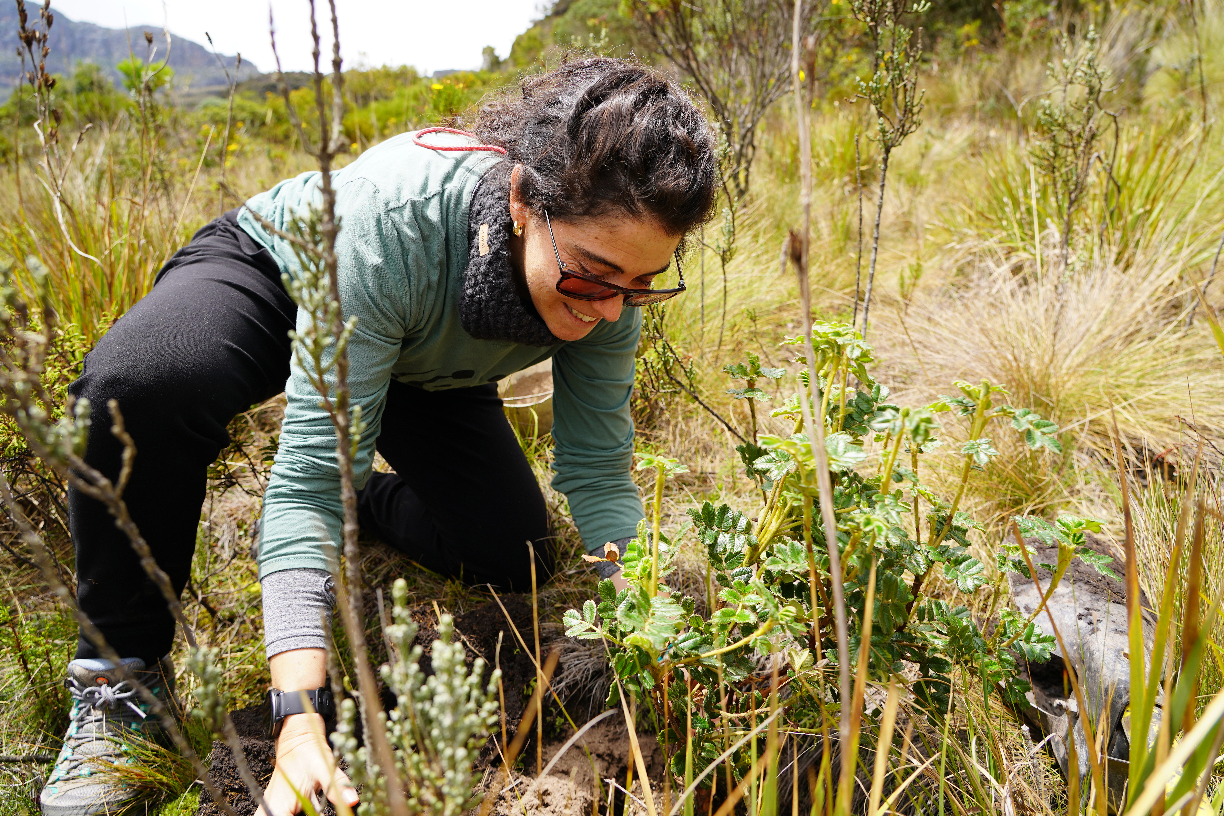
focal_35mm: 24
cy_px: 408
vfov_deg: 53.1
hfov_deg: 73.7
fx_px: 816
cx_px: 612
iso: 100
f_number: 5
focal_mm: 24
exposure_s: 1/250
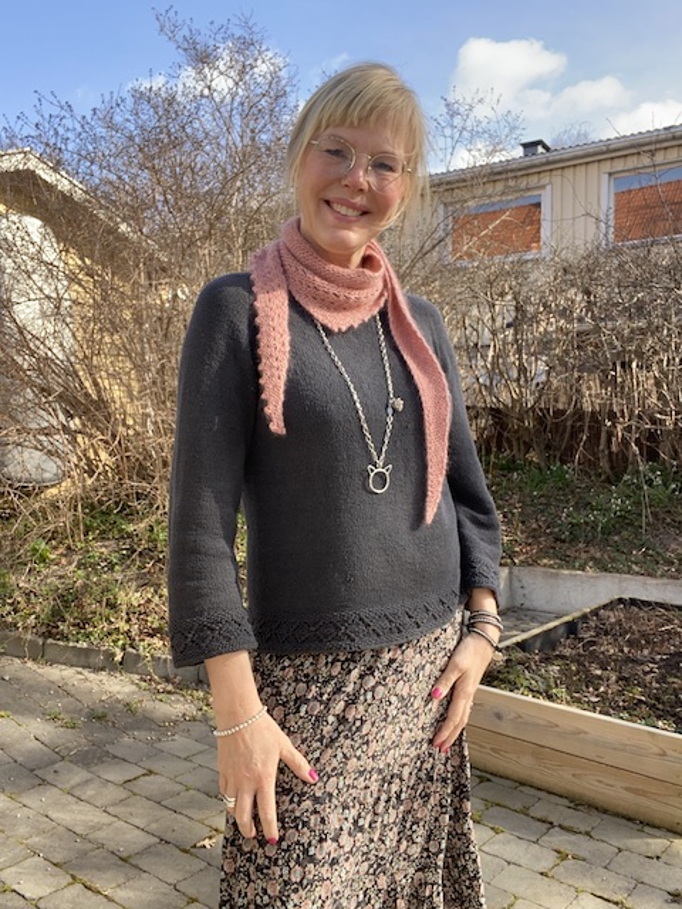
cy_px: 454
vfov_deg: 60.0
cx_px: 341
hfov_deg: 46.8
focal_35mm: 30
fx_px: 788
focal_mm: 2.71
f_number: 2.2
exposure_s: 1/231
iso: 25
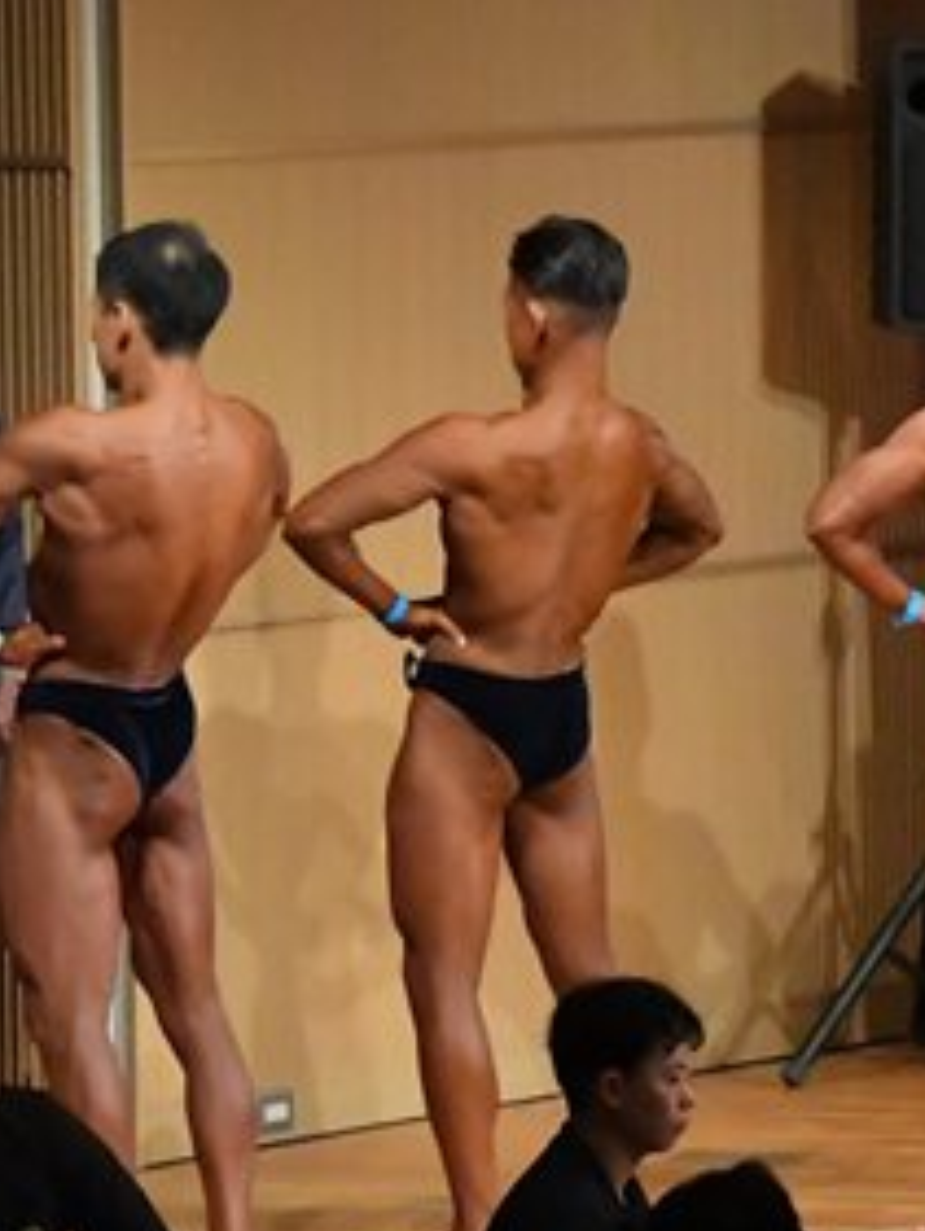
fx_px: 13030
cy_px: 841
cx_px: 923
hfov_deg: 4.1
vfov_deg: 5.4
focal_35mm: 366
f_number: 5.6
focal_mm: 92
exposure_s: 1/400
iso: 11400
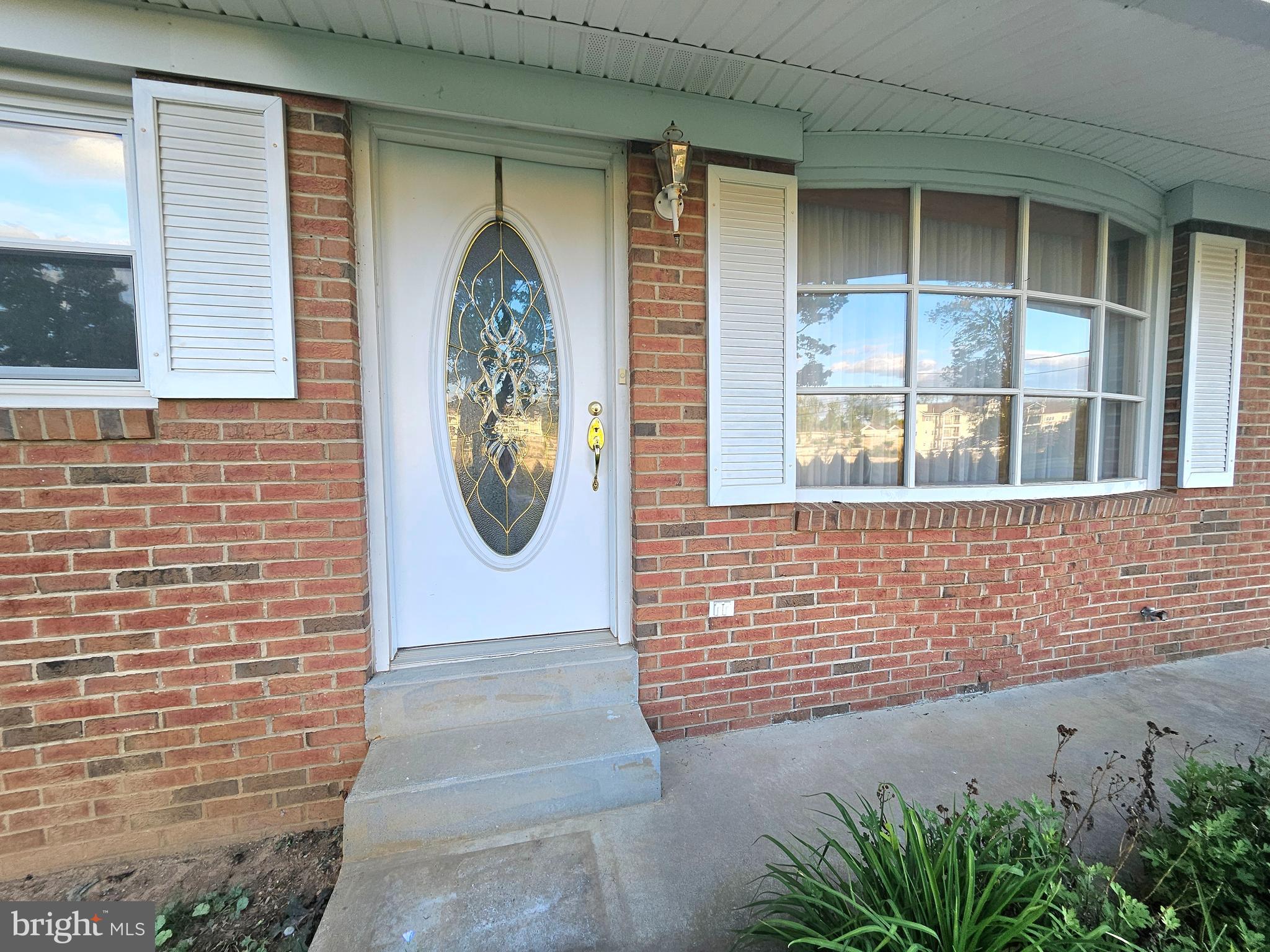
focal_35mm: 13
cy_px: 476
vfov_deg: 89.9
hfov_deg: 106.2
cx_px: 635
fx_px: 477
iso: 32
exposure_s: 1/60.2
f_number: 2.2
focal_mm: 1.74
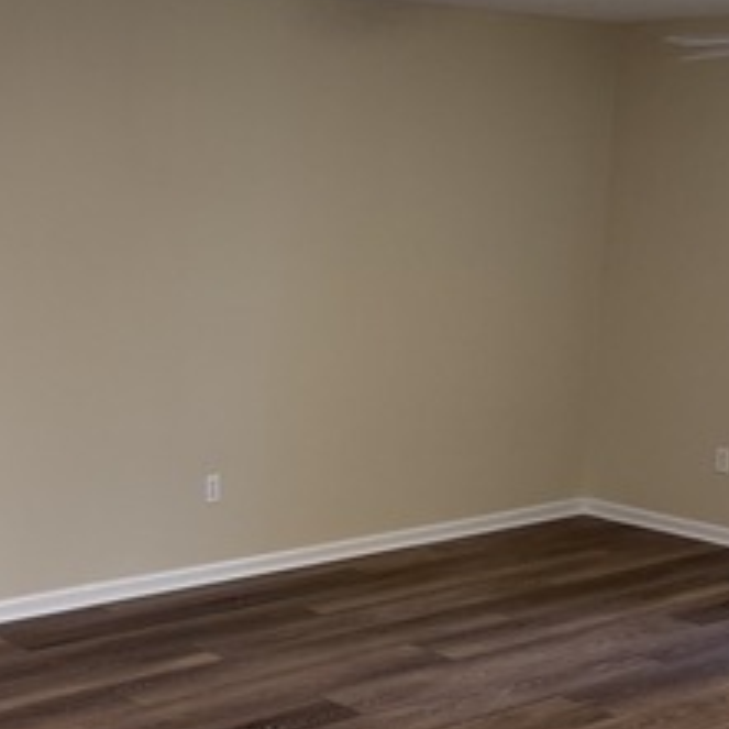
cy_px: 435
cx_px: 163
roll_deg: -0.6
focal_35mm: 64
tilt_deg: -10.5
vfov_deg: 26.8
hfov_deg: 26.5
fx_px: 1525
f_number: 1.78
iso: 200
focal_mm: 6.76
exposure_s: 1/60
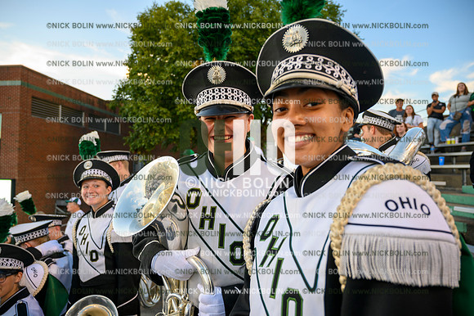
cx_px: 237
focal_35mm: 24
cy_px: 158
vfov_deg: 53.1
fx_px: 316
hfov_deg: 73.8
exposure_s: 1/50
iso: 100
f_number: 4
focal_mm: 24
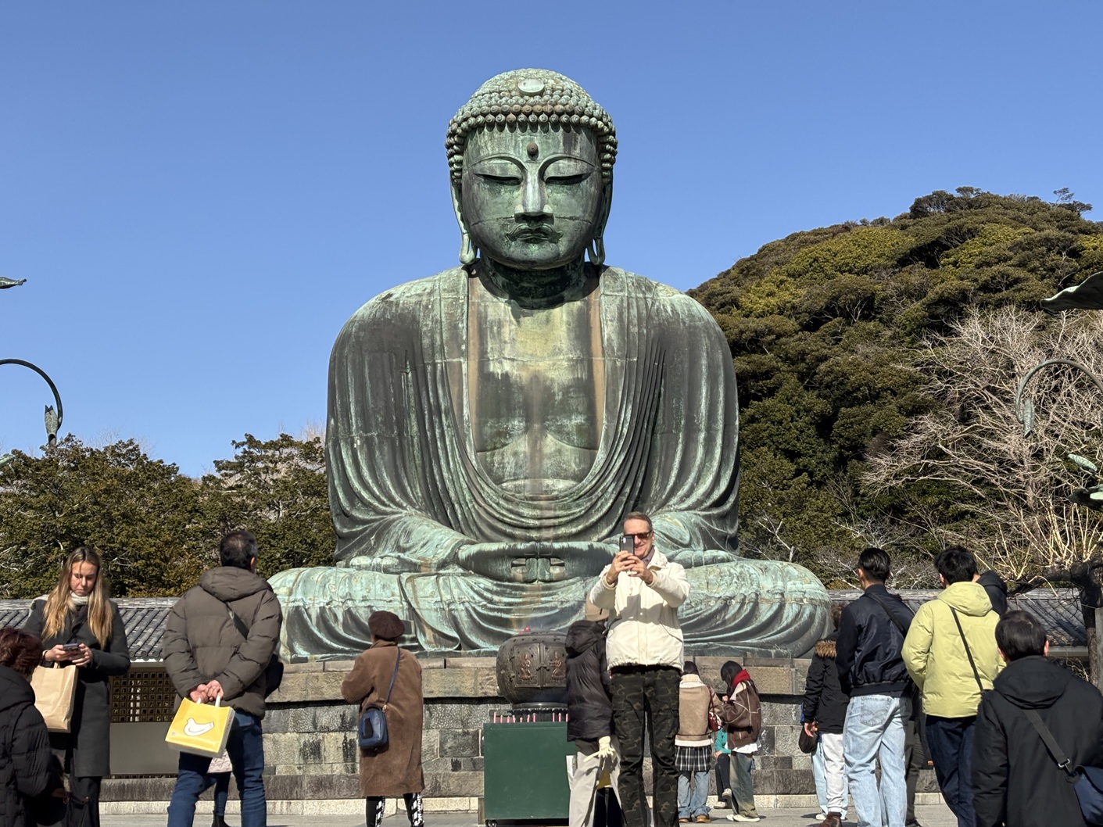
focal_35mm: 52
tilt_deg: +13.0
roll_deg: +0.9
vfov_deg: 28.0
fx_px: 1657
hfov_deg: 36.8
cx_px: 552
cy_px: 414
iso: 40
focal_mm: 5.96
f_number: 1.6
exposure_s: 1/2778
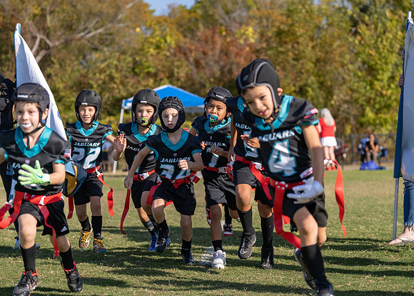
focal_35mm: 84
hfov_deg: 23.7
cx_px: 211
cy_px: 150
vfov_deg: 17.0
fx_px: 986
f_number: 2.8
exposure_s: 1/2000
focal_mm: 70
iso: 100
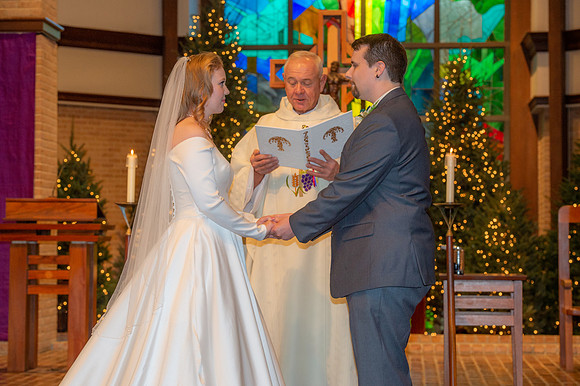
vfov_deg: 13.9
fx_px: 1578
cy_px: 193
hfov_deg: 20.8
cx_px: 290
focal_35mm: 98
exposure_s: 1/100
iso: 1600
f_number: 7.1
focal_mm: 98
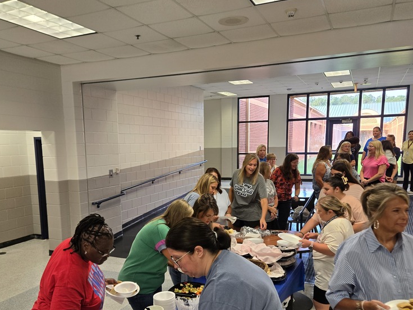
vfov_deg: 43.6
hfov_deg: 56.7
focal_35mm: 32
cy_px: 203
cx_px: 189
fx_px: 382
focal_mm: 5.4
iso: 125
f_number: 1.8
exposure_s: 1/120
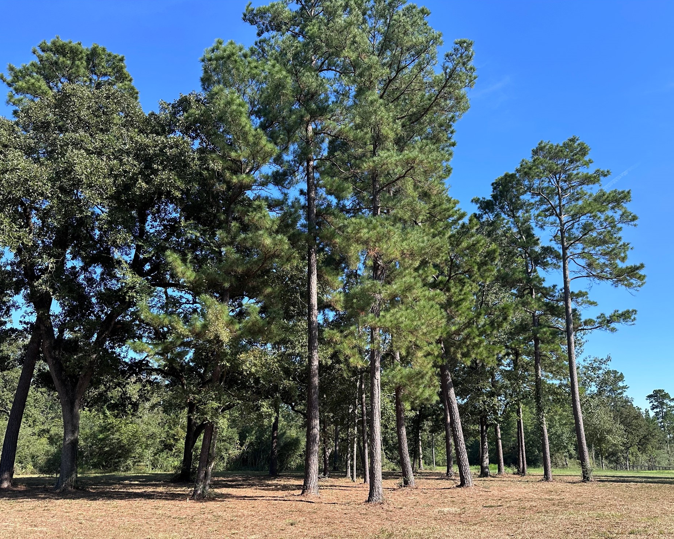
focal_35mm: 26
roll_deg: -1.6
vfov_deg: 54.9
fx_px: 519
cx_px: 326
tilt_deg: +17.5
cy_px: 279
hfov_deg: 66.0
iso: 80
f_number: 1.78
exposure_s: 1/1453
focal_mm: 6.86
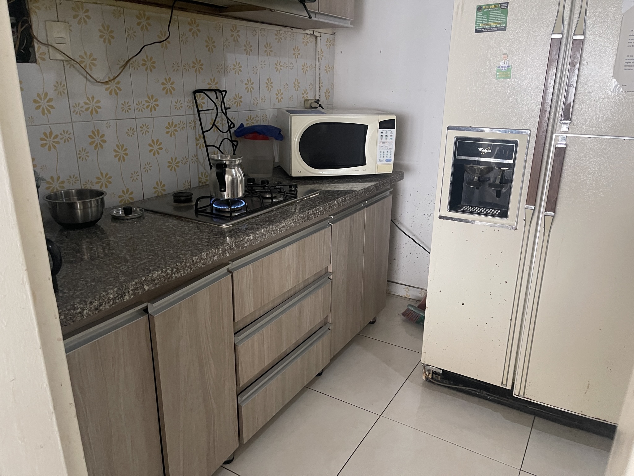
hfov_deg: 67.3
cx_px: 317
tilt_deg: -19.3
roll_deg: -1.3
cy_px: 238
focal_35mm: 26
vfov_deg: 53.1
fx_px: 476
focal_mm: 5.1
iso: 500
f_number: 1.6
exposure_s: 1/60
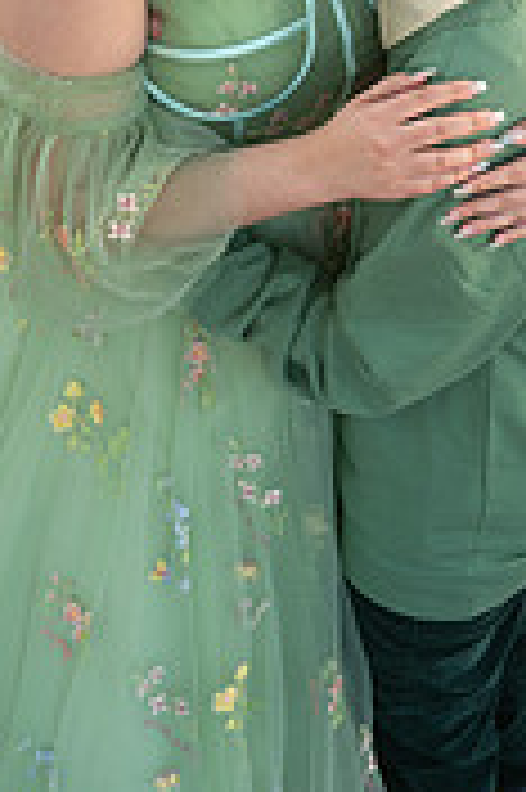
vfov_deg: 14.5
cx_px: 384
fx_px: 3096
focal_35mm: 141
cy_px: 216
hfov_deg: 9.7
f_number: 2.8
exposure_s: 1/320
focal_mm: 55
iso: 320
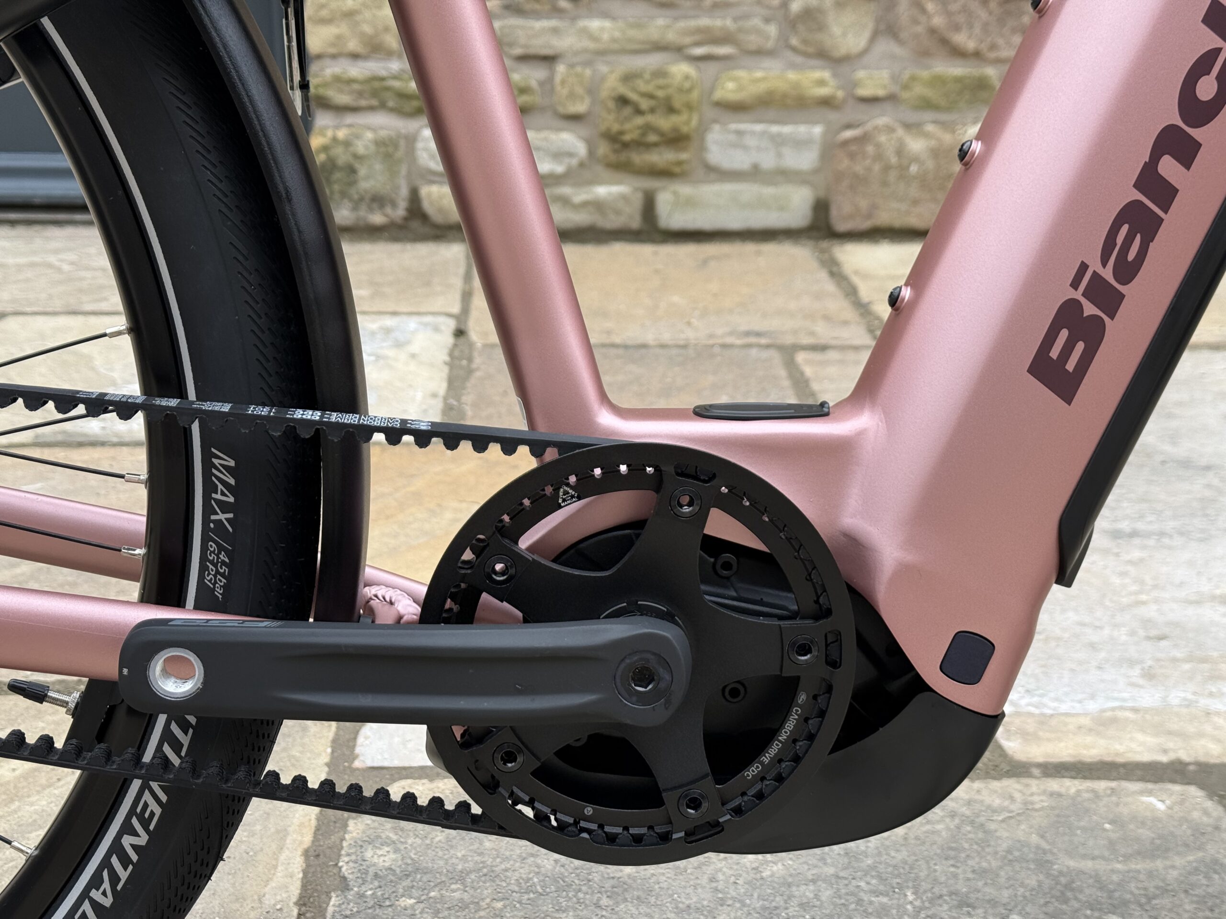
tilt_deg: -19.4
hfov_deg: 39.7
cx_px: 613
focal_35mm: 48
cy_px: 460
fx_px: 1700
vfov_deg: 30.3
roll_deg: -0.8
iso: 80
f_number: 1.78
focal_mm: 6.76
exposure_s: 1/1070
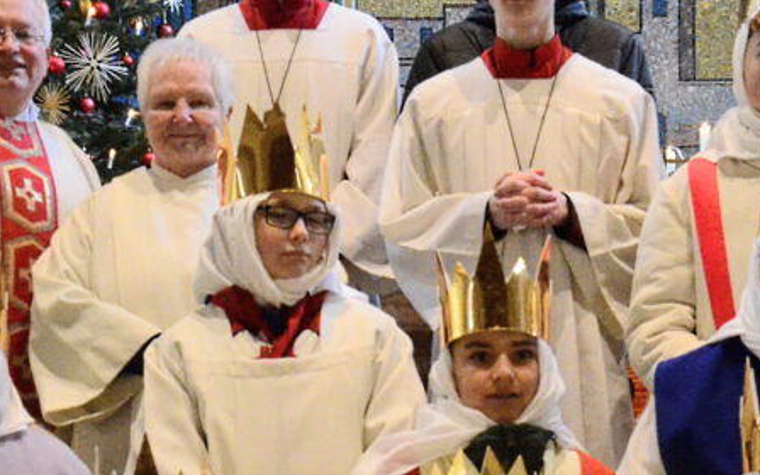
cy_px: 471
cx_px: 536
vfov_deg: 13.2
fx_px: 2030
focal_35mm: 98
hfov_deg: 21.1
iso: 6400
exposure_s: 1/100
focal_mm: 24
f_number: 5
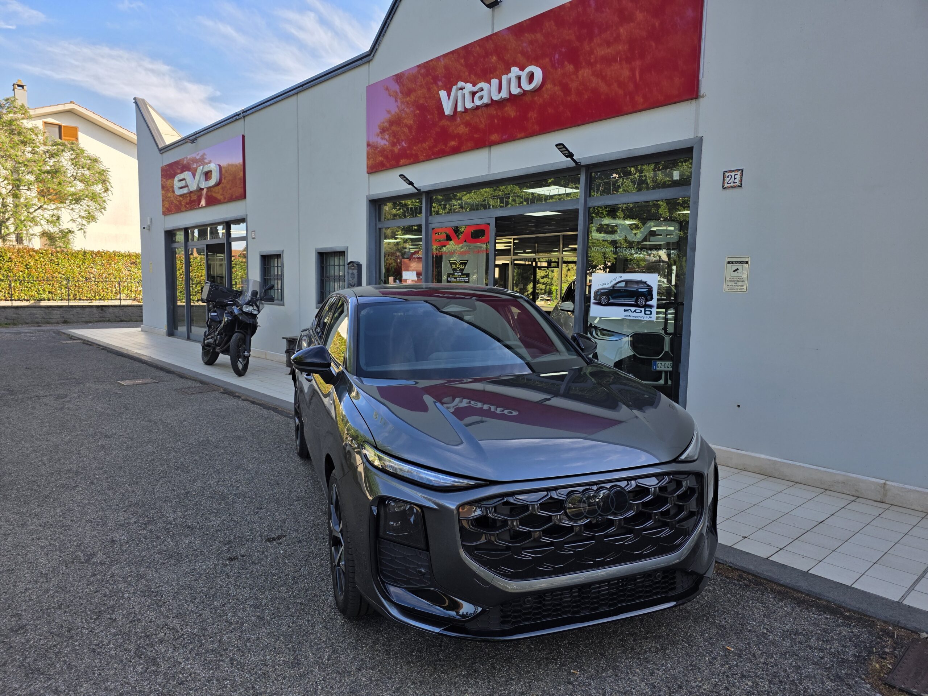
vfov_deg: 58.9
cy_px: 348
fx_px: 617
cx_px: 464
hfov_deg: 73.9
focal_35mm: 23
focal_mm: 6.3
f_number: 1.7
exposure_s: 1/1864
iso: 80
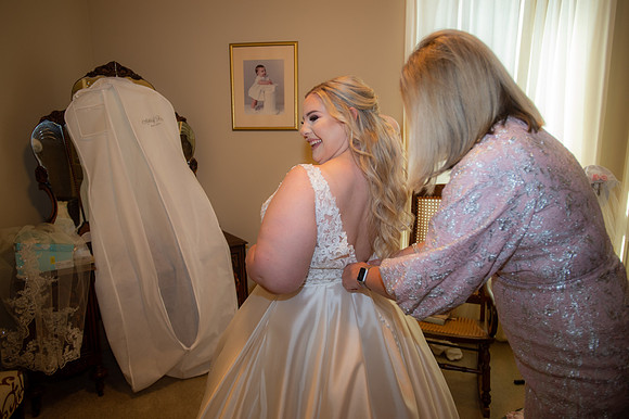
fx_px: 437
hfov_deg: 71.5
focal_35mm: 25
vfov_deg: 51.2
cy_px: 210
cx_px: 314
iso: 640
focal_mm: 25
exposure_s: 1/125
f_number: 2.8
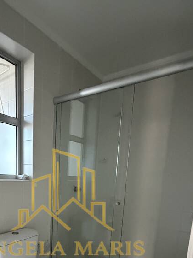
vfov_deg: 59.4
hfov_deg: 50.2
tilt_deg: -10.8
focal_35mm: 27
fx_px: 201
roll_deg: -1.7
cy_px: 212
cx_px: 60
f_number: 2.2
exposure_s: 1/60
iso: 800
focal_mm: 2.22
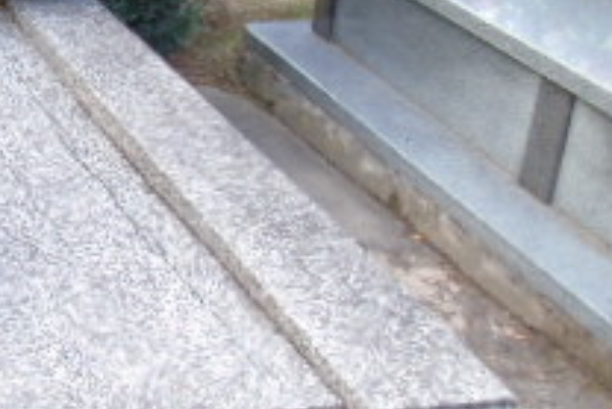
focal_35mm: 80
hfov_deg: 22.3
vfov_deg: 17.0
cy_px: 79
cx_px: -221
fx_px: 1361
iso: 80
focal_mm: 4.4
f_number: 3.4
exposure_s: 1/60
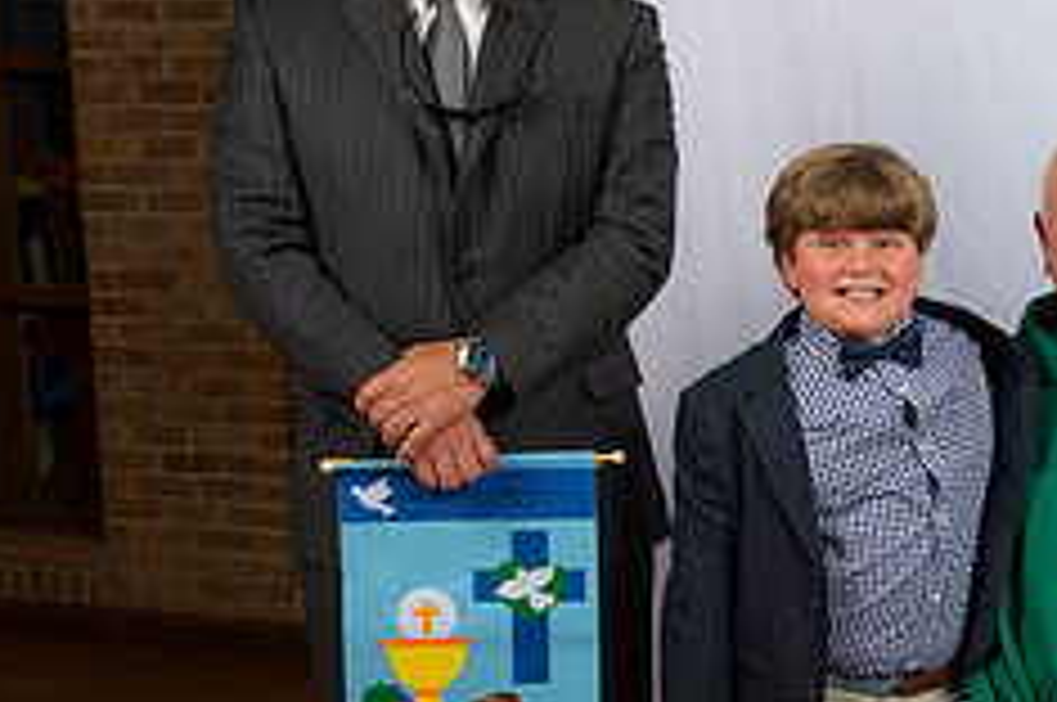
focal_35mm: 79
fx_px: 2316
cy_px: 540
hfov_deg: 24.3
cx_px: 1106
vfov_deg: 17.1
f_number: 8
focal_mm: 32
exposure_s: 1/200
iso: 320
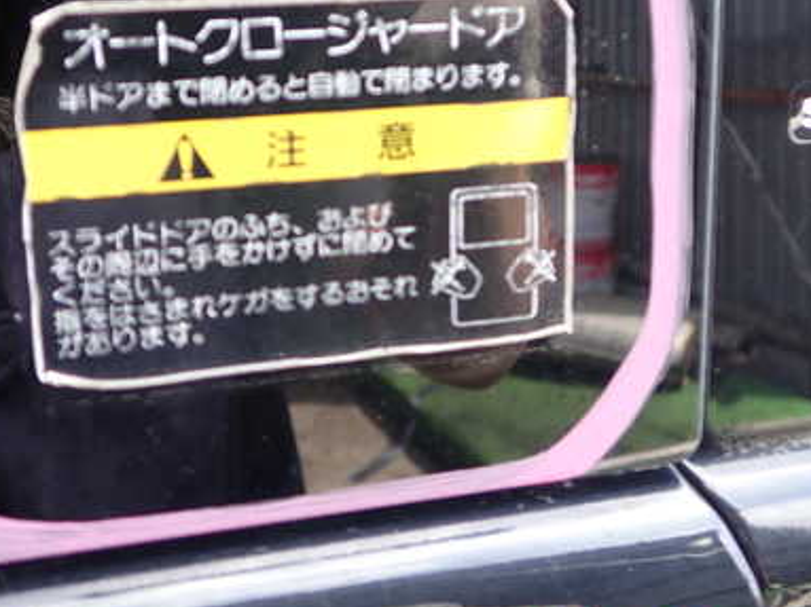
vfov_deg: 30.5
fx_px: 1101
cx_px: 373
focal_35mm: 47
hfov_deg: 40.4
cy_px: 184
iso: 125
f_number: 2.3
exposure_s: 1/125
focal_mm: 5.4
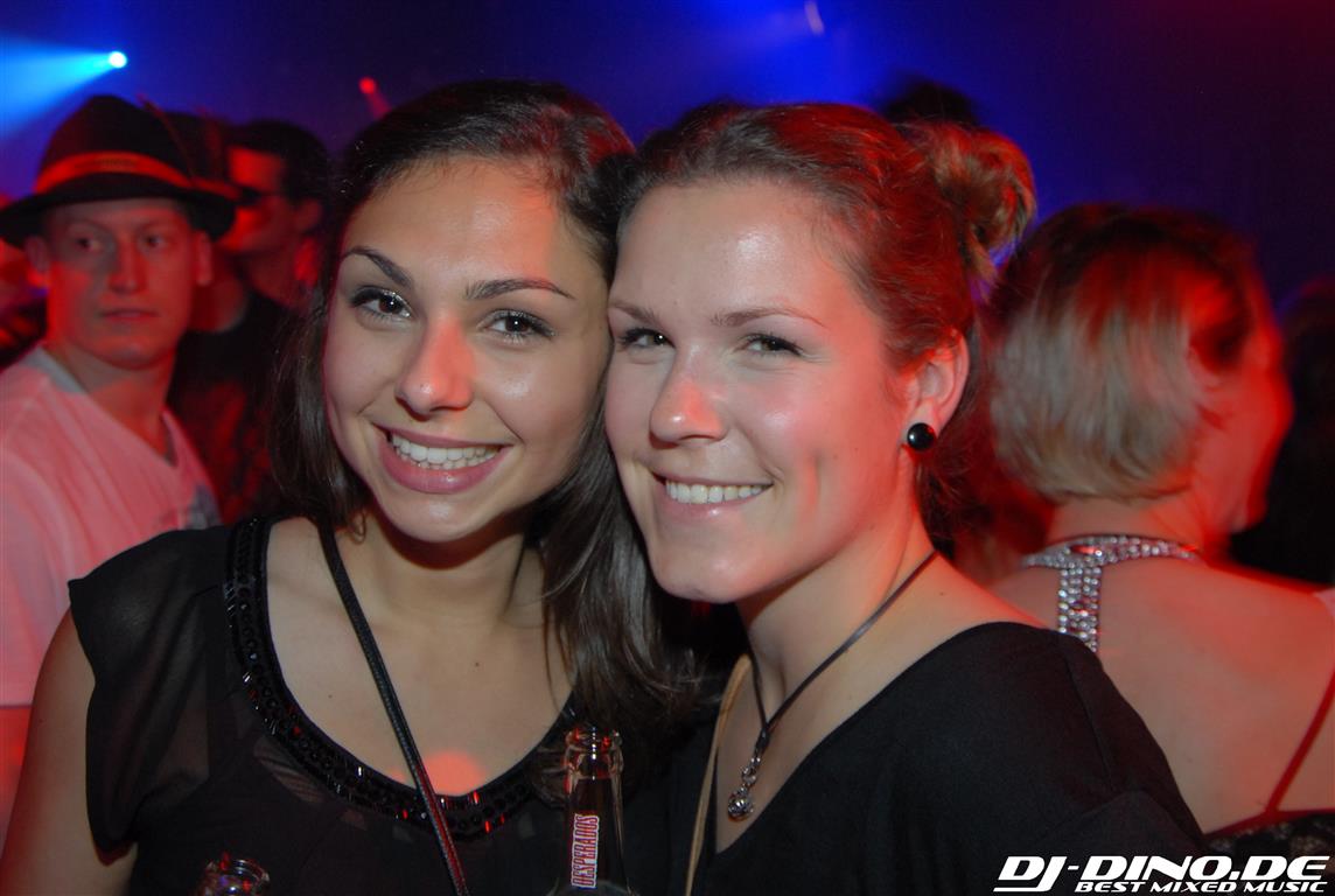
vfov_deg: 37.0
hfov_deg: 53.0
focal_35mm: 36
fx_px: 1338
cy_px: 448
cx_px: 668
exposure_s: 1/6
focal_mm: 24
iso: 400
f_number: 5.6
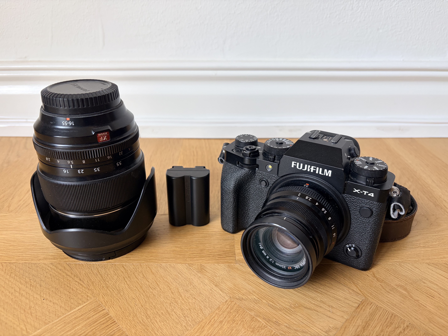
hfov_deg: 67.3
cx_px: 224
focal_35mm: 26
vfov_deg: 53.1
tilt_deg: -26.5
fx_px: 336
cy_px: 168
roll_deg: +0.0
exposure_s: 1/121
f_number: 1.6
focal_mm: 5.96
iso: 125
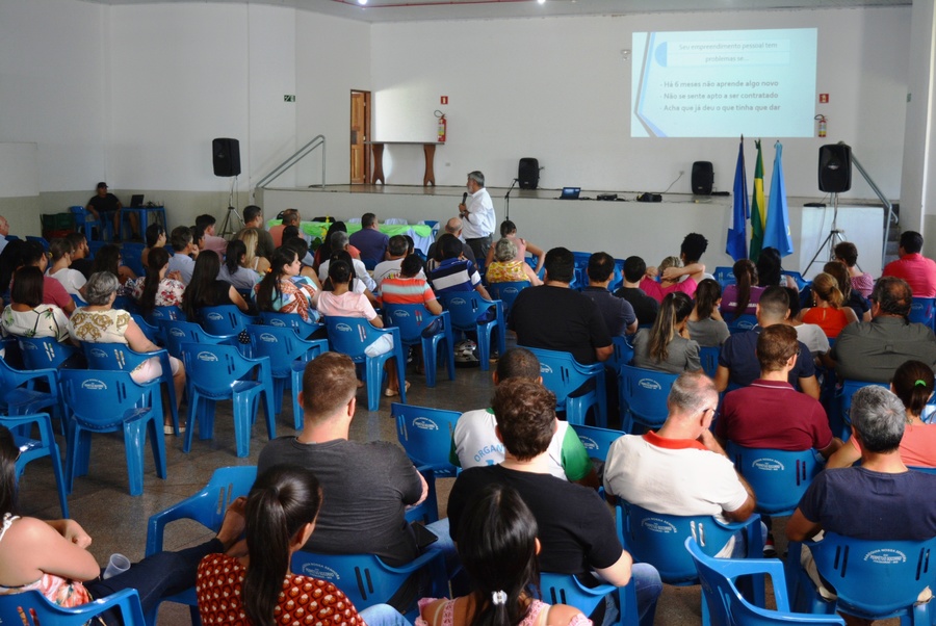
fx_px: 1210
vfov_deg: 29.0
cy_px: 313
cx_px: 468
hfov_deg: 42.3
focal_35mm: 46
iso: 400
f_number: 4.2
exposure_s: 1/80
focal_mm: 31
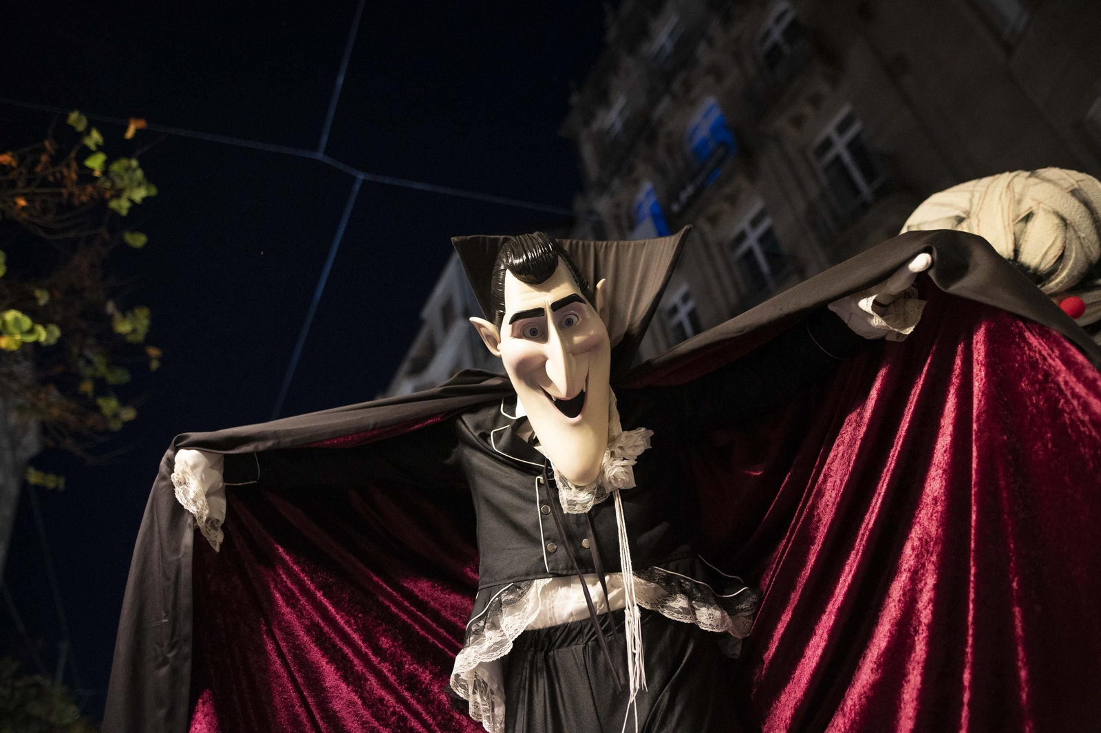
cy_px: 366
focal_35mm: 24
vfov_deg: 53.1
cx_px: 550
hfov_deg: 73.8
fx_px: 734
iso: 3200
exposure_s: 1/250
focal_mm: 24
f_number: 2
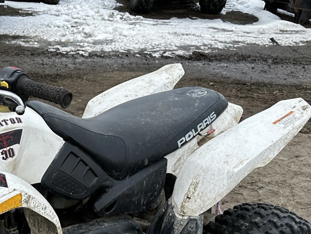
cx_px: 43
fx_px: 566
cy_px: 259
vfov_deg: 22.0
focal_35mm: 63
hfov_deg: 29.7
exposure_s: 1/1107
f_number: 1.78
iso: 80
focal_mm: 6.86
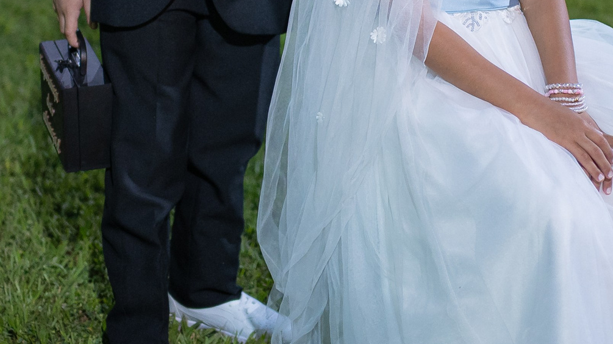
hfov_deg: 20.9
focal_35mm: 102
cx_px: 334
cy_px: -100
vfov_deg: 11.6
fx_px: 1658
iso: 1000
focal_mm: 35
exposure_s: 1/250
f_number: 1.4
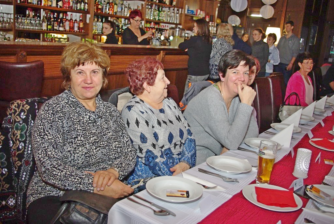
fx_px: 334
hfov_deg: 53.1
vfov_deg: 37.0
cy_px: 112
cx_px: 167
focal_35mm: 36
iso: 400
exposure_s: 1/45
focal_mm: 24.38
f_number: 4
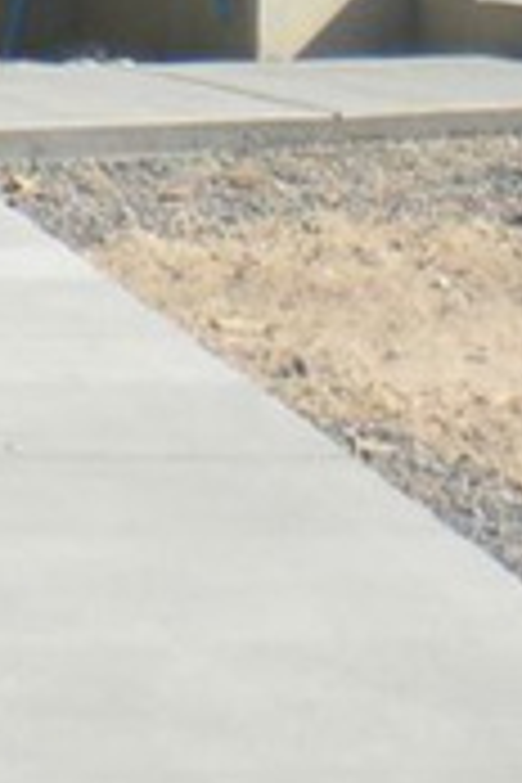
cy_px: -706
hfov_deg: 6.3
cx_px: -374
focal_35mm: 214
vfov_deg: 9.1
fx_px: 4654
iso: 113
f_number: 4.6
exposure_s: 1/1000
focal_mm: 6.3
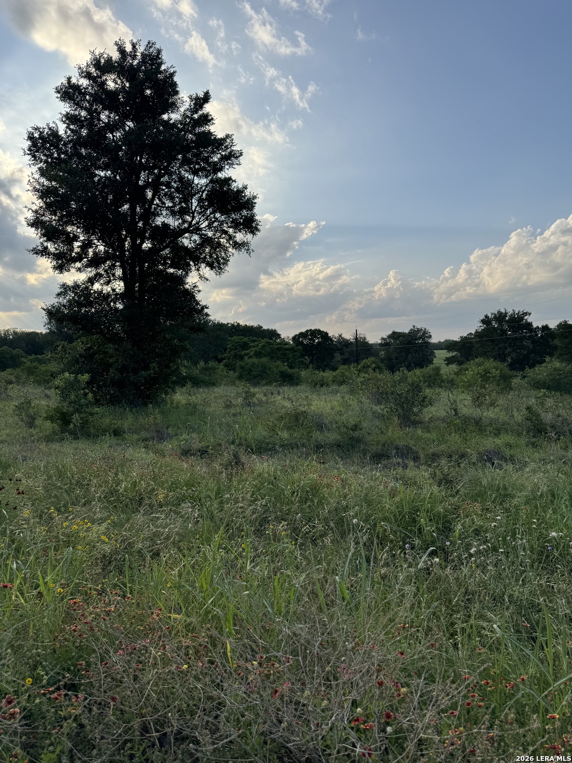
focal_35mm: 24
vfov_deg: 71.6
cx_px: 286
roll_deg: +2.8
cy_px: 382
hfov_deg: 56.8
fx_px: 529
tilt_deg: -1.8
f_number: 1.78
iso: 80
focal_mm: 6.76
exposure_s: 1/3247
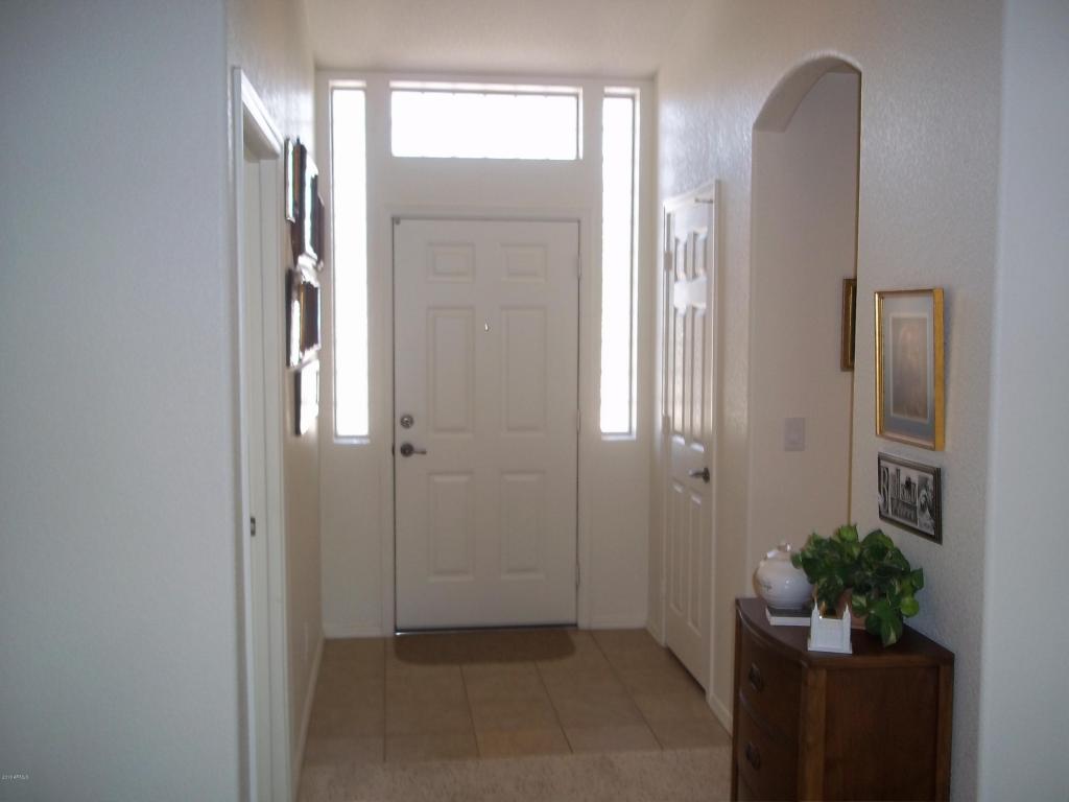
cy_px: 401
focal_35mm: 36
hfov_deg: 51.4
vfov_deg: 39.7
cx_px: 534
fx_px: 1112
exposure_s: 1/30
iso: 80
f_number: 3.1
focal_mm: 6.5
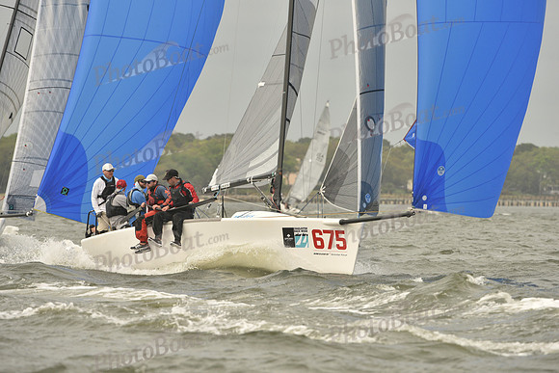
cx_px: 280
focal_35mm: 400
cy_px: 186
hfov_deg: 5.2
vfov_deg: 3.4
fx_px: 6212
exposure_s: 1/1000
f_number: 9
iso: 400
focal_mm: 400
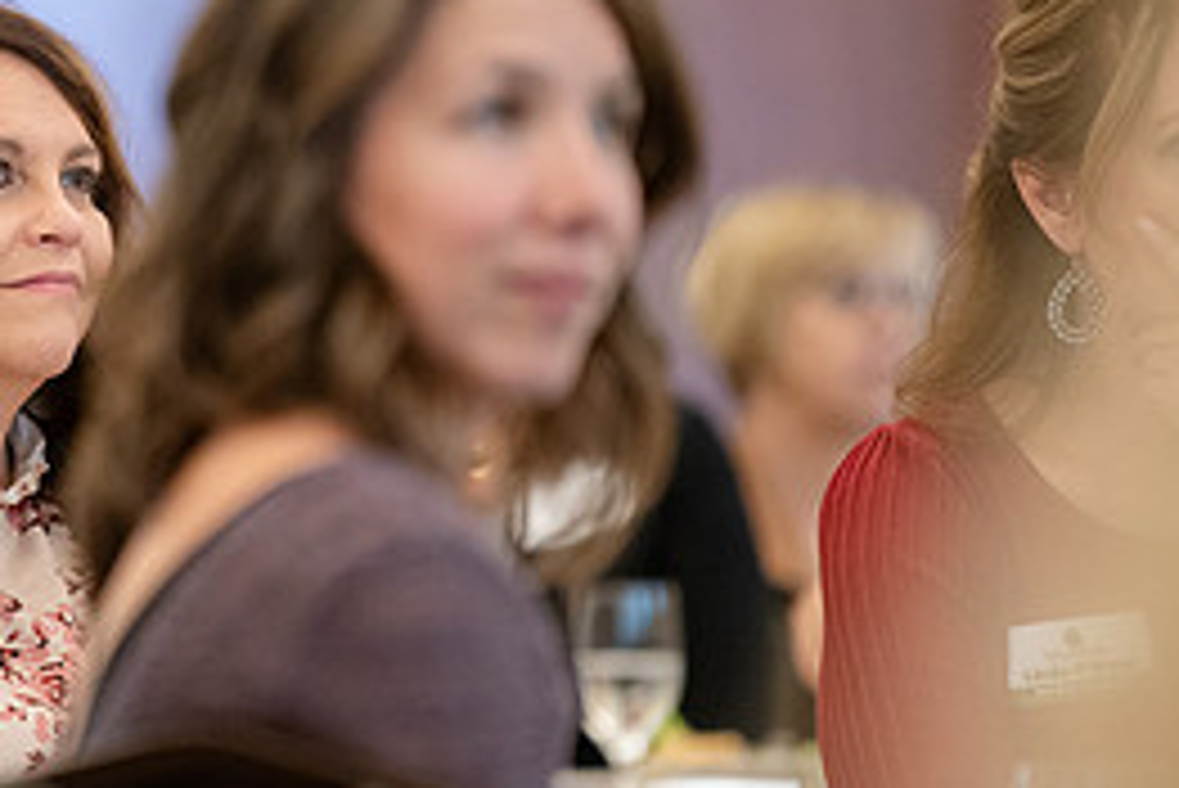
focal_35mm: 449
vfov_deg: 3.1
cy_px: 308
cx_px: -99
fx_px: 14712
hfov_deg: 4.6
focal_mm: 200
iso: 3200
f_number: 2.8
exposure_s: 1/320
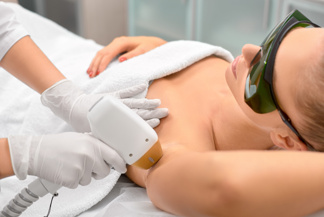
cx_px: 162
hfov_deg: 36.2
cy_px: 108
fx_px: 495
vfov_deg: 24.6
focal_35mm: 55
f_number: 4
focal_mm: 55
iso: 200
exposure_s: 1/125
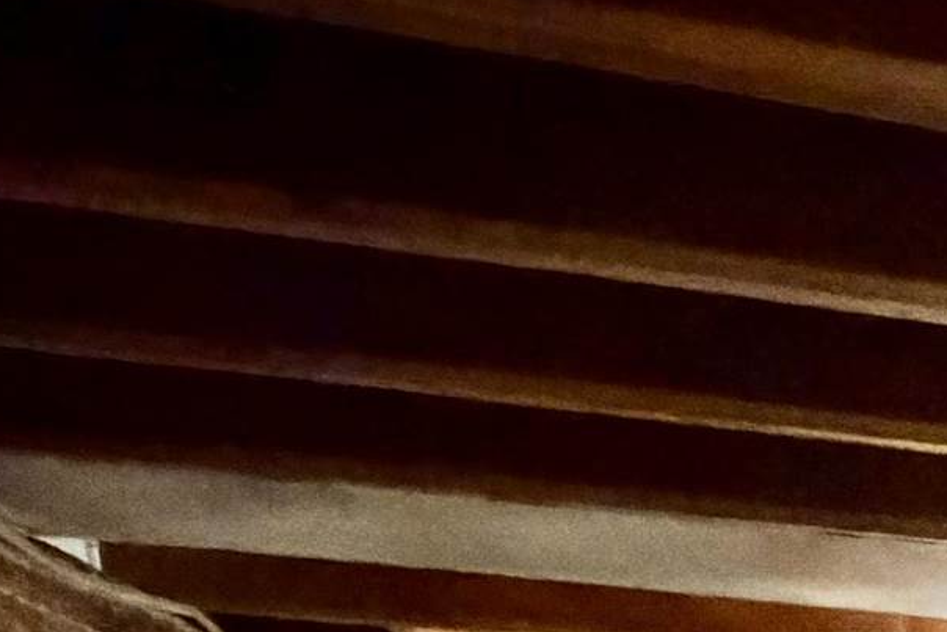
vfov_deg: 14.4
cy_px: 1363
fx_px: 1947
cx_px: 1860
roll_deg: -0.4
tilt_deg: -7.9
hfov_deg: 18.6
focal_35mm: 74
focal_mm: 2.22
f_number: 2.2
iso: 1250
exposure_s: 1/30
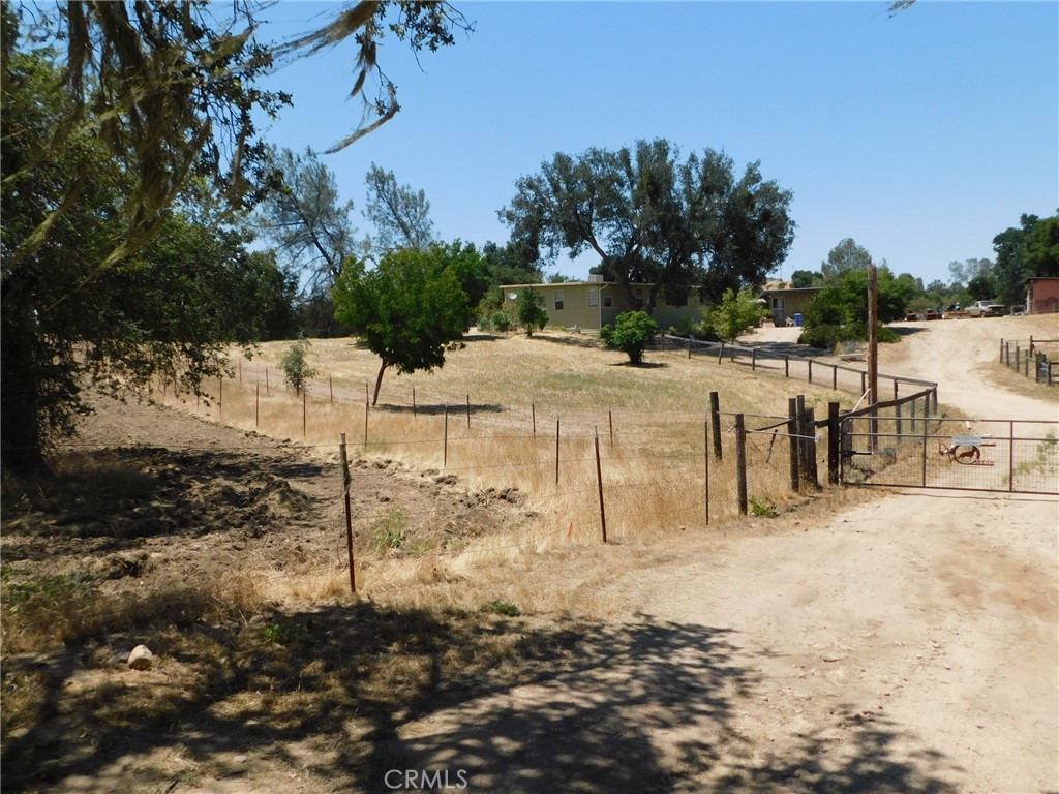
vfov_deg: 49.7
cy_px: 397
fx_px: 857
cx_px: 530
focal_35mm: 28
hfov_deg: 63.4
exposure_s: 1/400
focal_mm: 4.9
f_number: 6.4
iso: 125
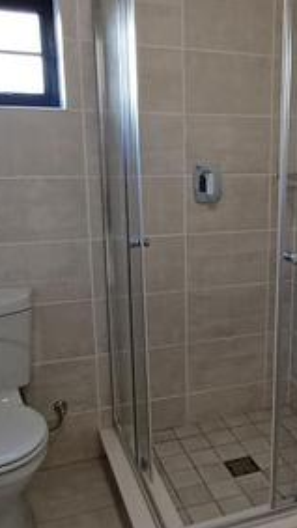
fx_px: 561
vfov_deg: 50.4
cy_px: 285
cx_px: 286
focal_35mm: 40
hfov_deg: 28.2
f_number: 2.2
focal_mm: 1.42
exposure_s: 1/33
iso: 160
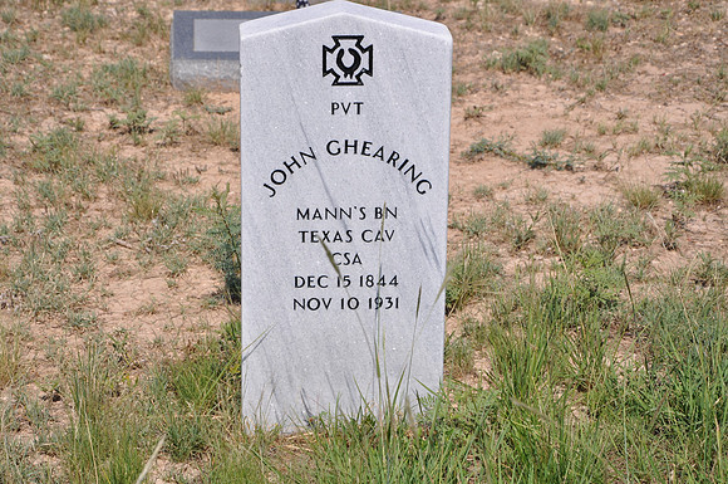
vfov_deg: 13.0
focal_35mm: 105
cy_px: 242
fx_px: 2120
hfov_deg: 19.5
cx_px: 364
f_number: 10
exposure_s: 1/400
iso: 200
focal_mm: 70
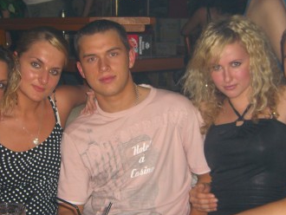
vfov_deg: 21.3
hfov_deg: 28.1
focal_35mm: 69
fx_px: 570
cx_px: 135
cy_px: 114
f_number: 2.8
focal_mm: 7.9
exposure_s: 1/60
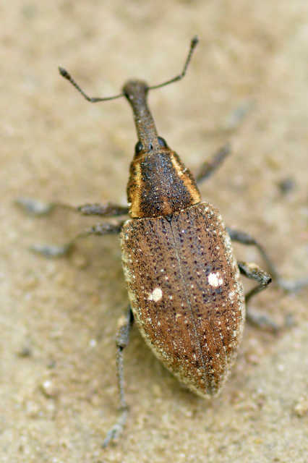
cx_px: 154
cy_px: 232
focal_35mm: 150
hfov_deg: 9.1
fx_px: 1927
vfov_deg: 13.7
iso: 400
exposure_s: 1/250
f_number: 8
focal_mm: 100
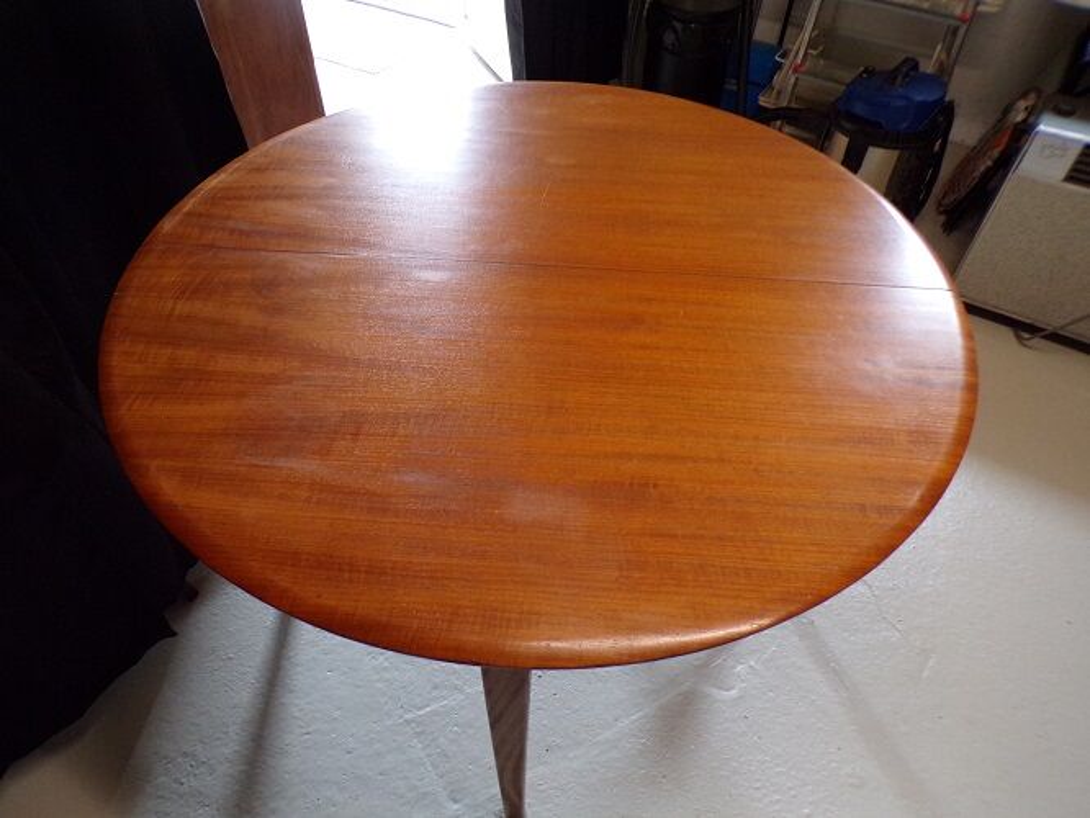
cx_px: 545
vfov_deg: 56.8
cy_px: 409
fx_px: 756
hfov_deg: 71.6
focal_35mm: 24
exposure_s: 1/17
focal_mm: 4.3
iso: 248
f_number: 3
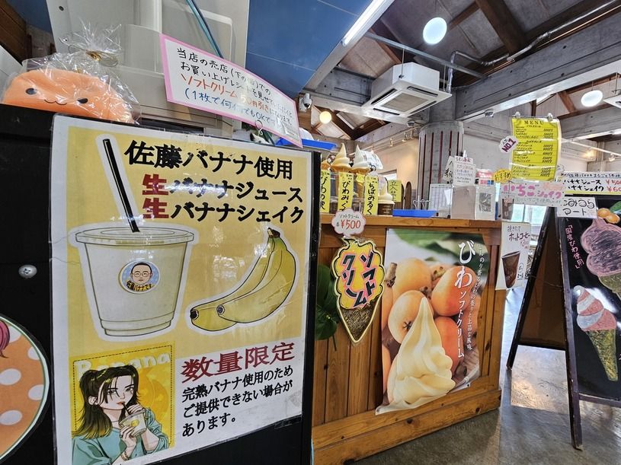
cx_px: 310
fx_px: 233
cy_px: 232
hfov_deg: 106.2
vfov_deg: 89.9
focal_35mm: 13
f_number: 2.2
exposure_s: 1/50
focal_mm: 2.2
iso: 200
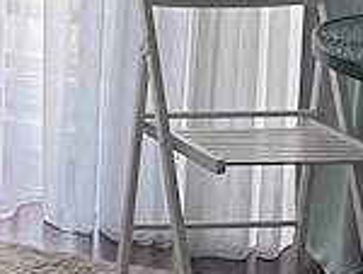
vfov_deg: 8.4
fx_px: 1817
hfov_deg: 10.7
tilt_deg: -8.9
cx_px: -283
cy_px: -167
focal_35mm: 173
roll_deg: -0.6
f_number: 1.6
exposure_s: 1/89
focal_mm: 5.1
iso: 125
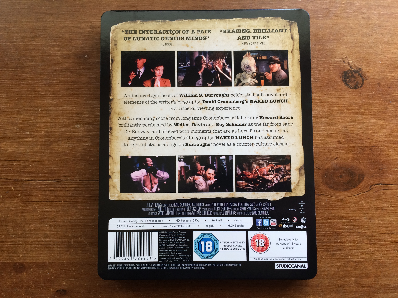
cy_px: 149
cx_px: 199
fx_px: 333
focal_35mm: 29
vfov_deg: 48.2
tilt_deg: -86.9
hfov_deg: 61.7
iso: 40
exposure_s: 1/40
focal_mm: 4.15
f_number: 2.2
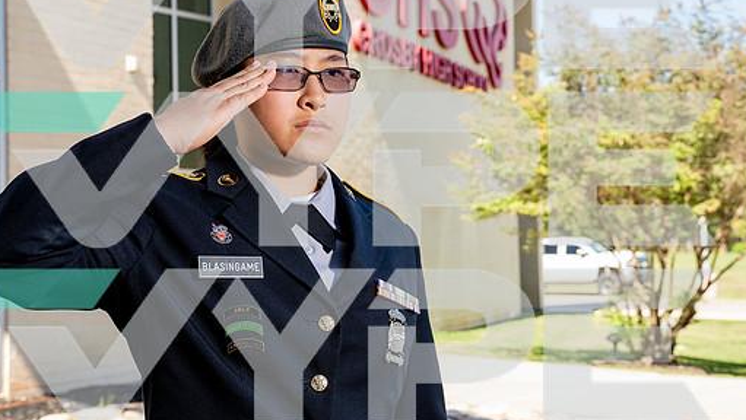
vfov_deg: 19.1
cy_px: 170
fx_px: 1247
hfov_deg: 33.3
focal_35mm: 63
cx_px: 345
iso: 200
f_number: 8
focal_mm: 53
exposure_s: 1/125
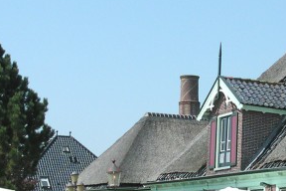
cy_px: 148
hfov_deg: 19.0
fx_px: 850
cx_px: 217
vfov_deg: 12.8
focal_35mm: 107
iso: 100
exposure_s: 1/444
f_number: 4.5
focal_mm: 5.6
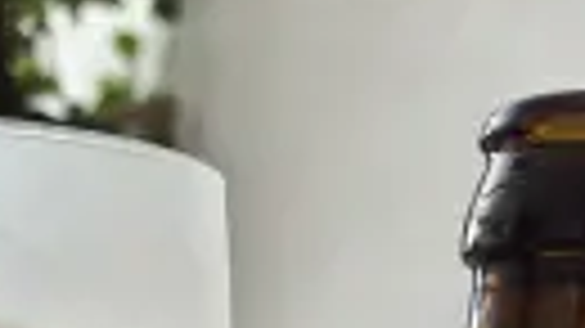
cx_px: 176
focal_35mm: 77
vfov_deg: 12.2
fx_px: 1194
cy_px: 813
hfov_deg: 27.3
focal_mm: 5.4
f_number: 1.8
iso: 250
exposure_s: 1/100
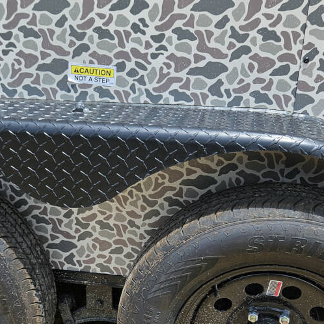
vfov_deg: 33.7
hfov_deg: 34.4
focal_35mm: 49
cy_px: 256
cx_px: 113
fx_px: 519
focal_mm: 5.4
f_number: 1.8
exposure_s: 1/1212
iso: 25
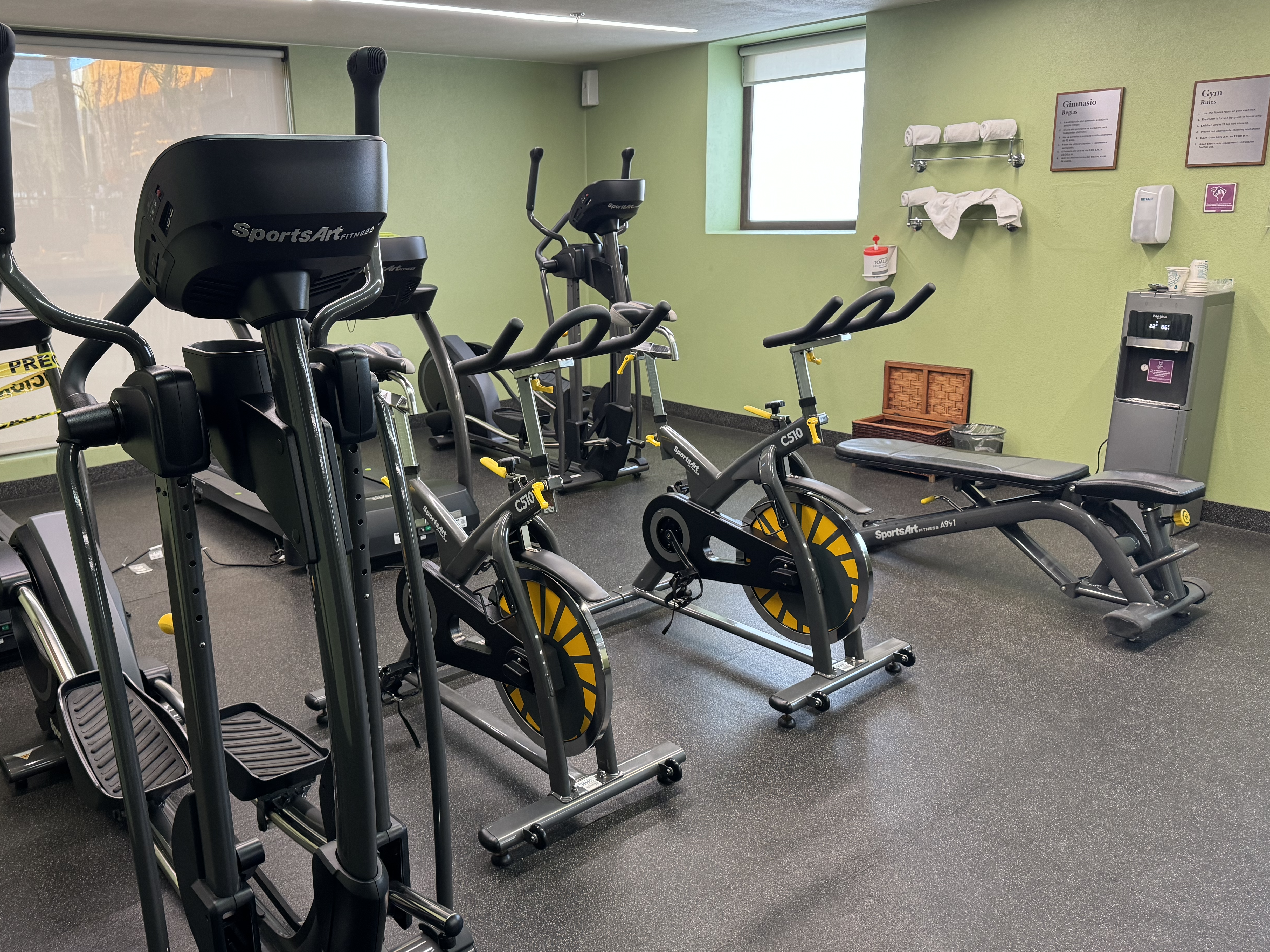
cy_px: 464
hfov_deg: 63.1
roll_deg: +1.5
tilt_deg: -14.9
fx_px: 1027
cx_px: 535
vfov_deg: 49.7
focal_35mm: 28
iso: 250
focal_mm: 6.76
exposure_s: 1/60
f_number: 1.78
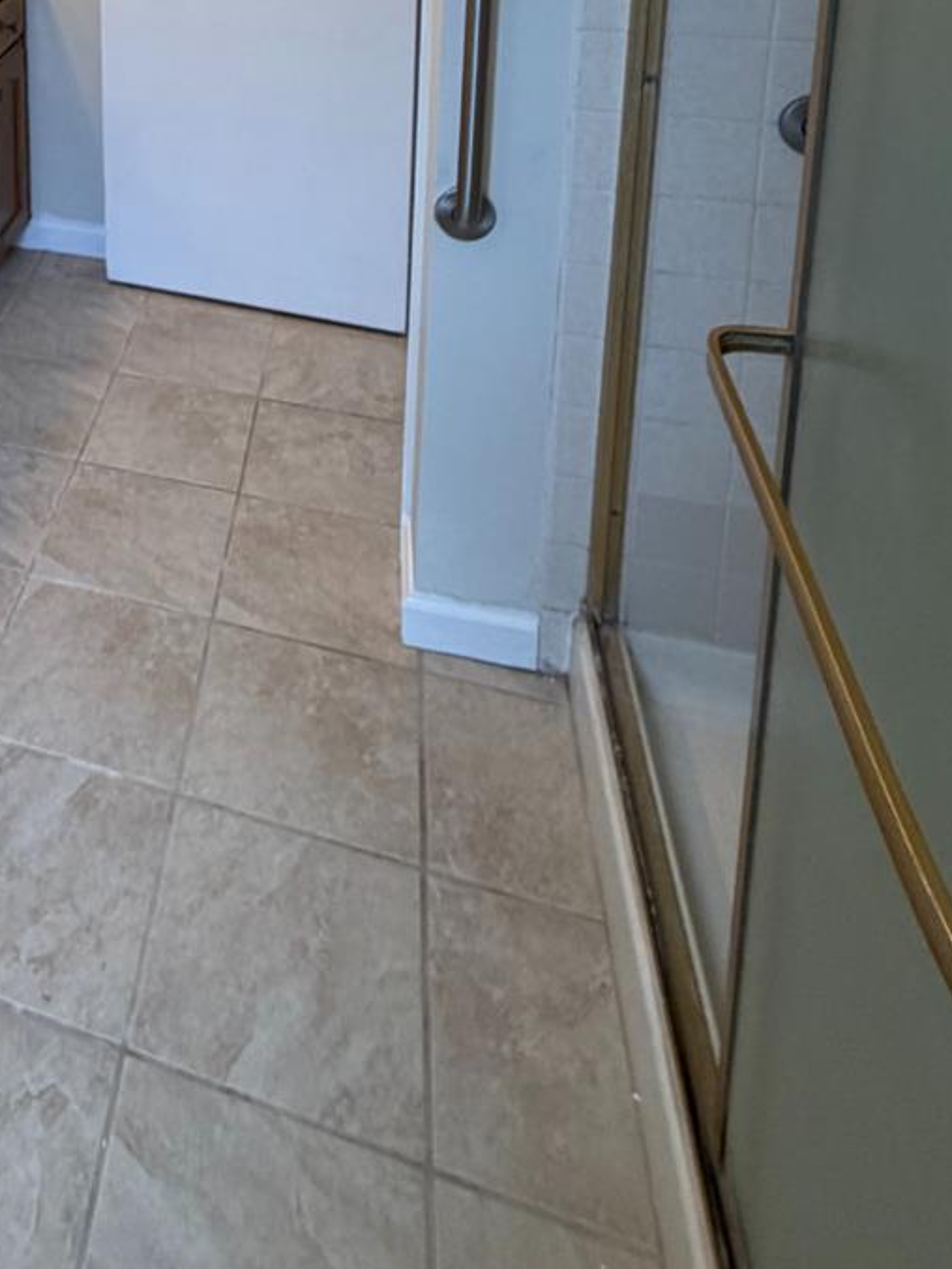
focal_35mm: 31
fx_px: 1136
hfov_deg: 39.5
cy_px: -68
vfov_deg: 46.2
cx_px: -23
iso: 250
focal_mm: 2.22
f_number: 2.2
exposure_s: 1/120
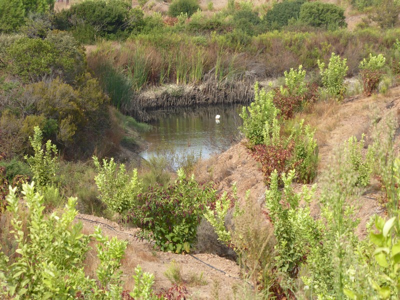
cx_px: 200
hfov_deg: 8.3
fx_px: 2750
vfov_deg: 6.2
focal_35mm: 238
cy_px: 150
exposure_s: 1/160
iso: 100
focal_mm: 38.4
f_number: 5.6
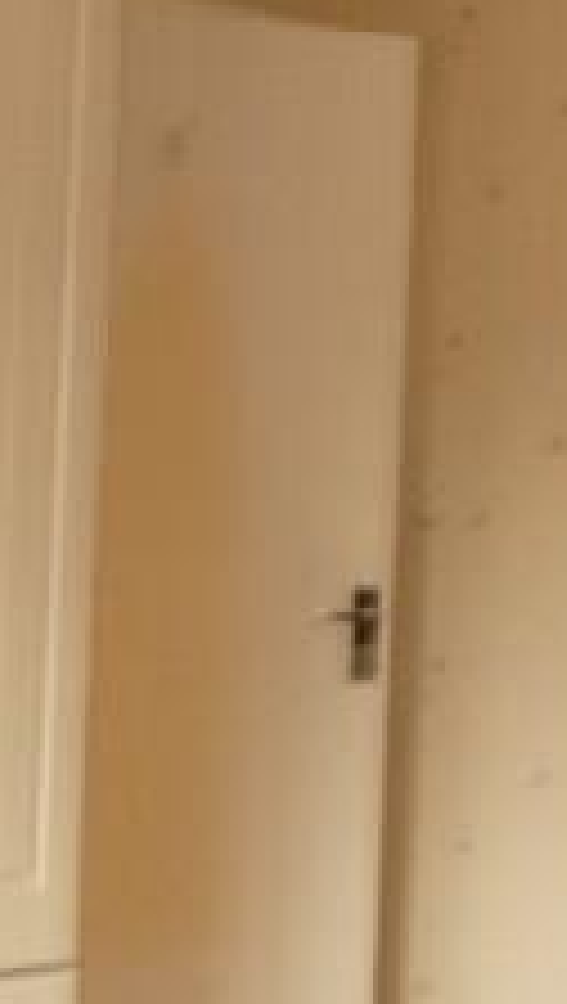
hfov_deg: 12.0
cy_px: 536
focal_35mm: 100
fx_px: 2664
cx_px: 554
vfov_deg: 21.3
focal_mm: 3.6
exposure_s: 1/20
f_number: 2.8
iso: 80
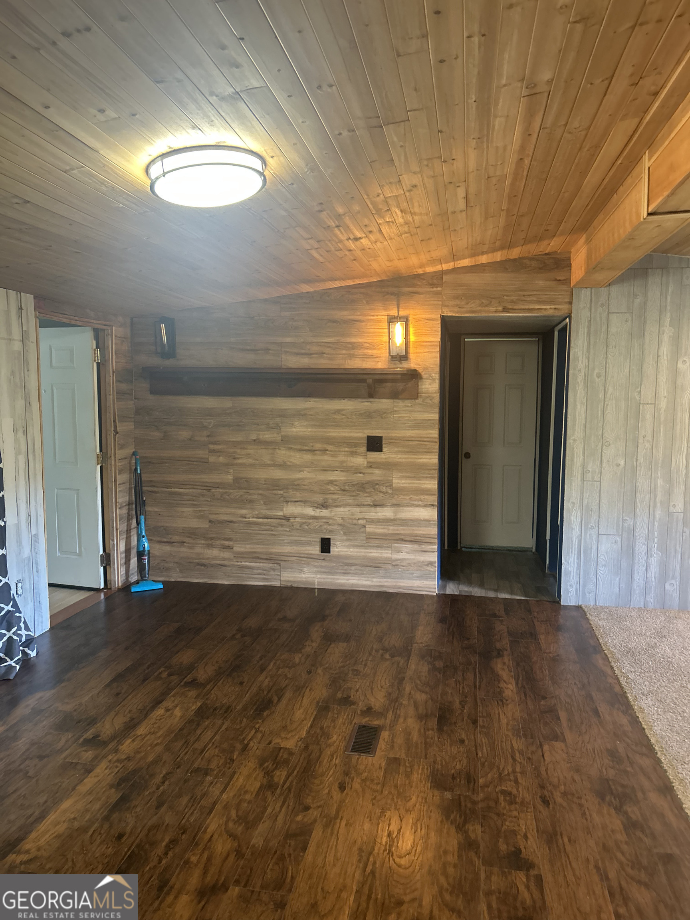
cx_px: 345
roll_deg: -1.6
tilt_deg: -6.4
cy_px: 460
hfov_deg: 53.1
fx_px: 691
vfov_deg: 67.3
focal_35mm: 26
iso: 320
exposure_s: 1/60
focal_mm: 5.7
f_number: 1.5
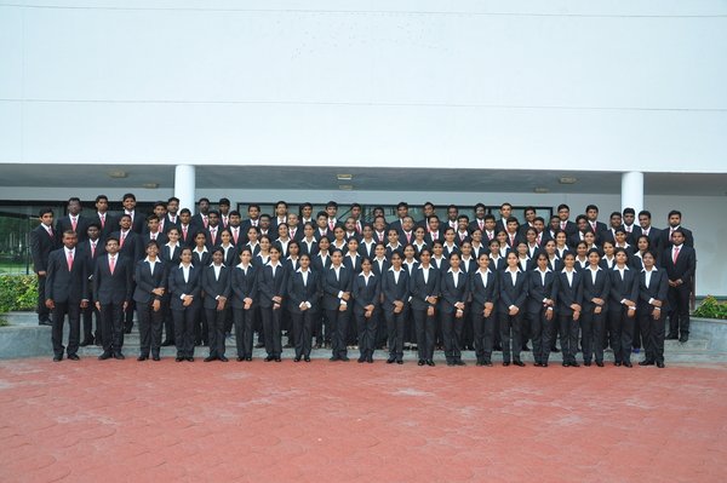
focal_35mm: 33
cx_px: 364
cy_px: 242
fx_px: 666
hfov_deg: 57.3
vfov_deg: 39.9
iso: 500
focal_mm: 22
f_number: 7.1
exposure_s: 1/60
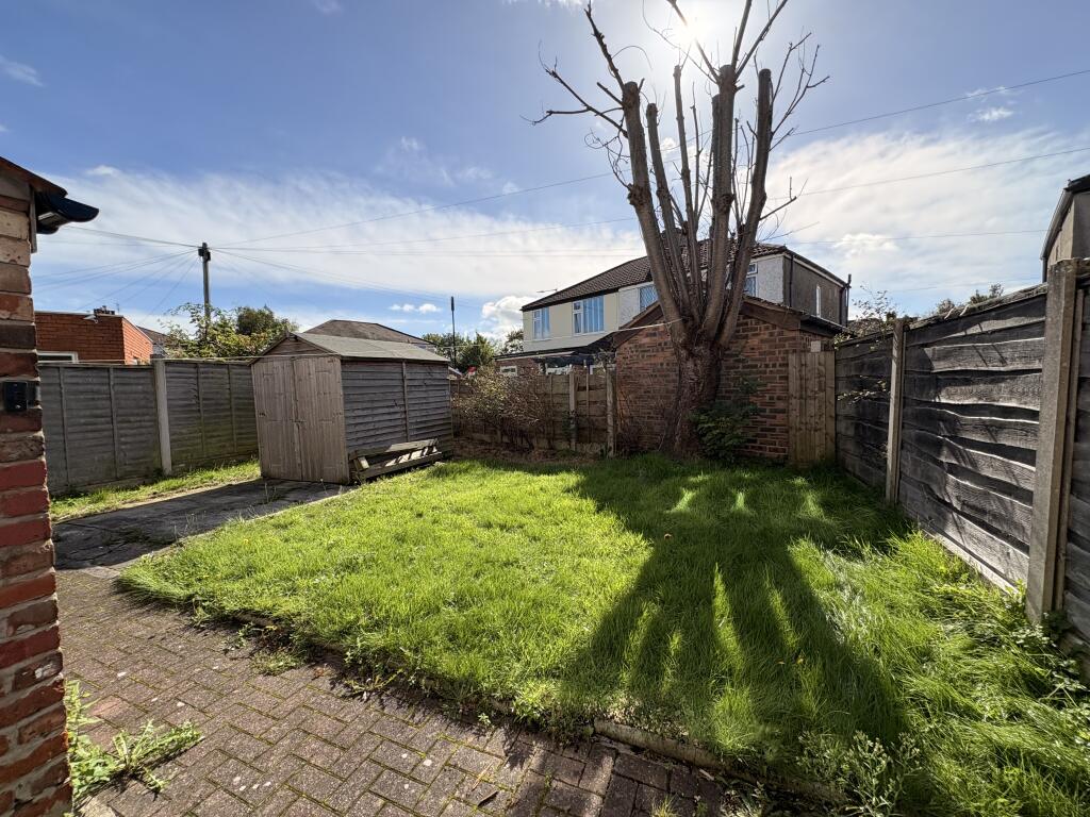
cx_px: 545
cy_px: 408
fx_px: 441
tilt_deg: -1.8
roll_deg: +2.2
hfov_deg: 102.1
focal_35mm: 14
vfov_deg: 85.7
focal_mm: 2.22
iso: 64
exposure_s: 1/1927
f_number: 2.2
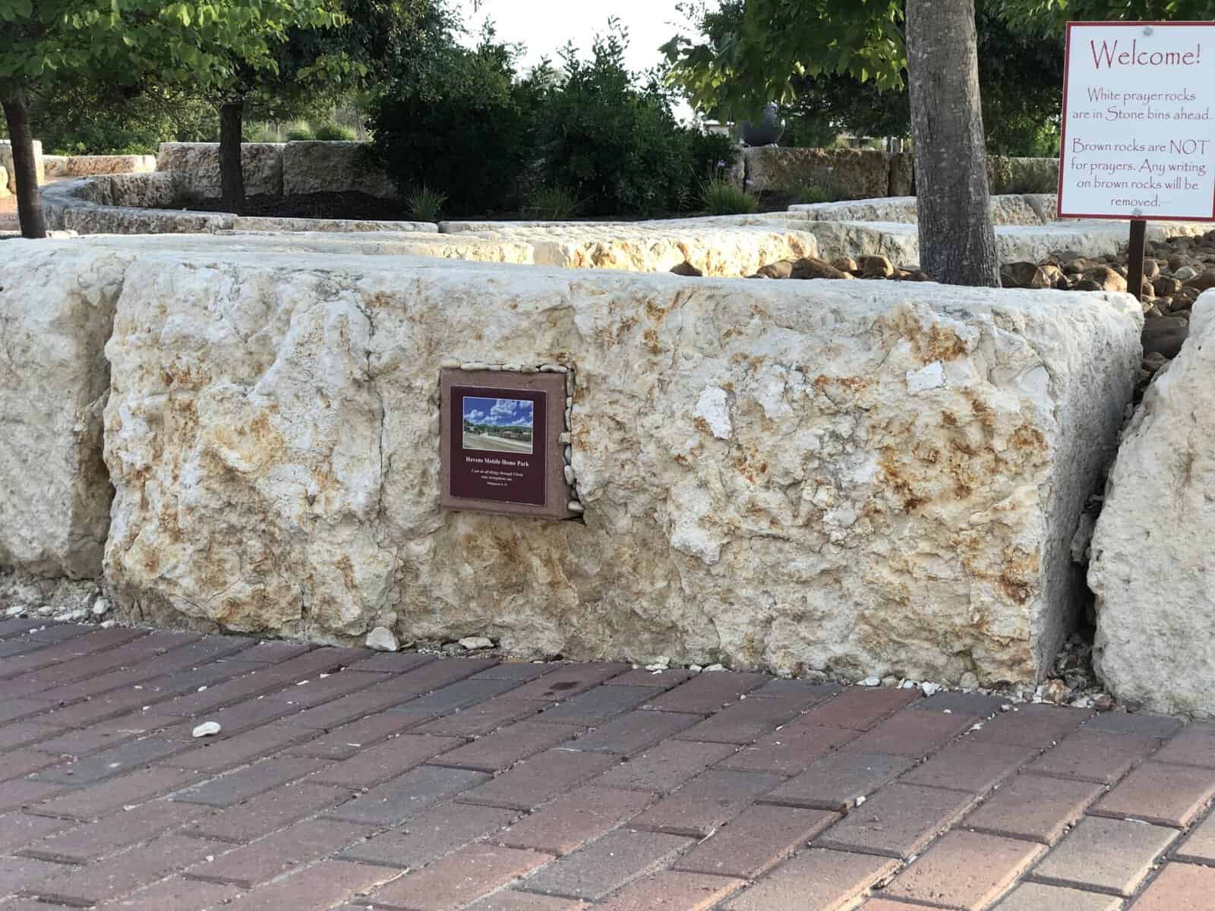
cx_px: 608
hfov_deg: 33.8
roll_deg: -1.3
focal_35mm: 57
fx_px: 2001
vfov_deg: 25.7
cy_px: 456
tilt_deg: -6.6
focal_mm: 6.6
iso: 32
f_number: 2.8
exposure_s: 1/120
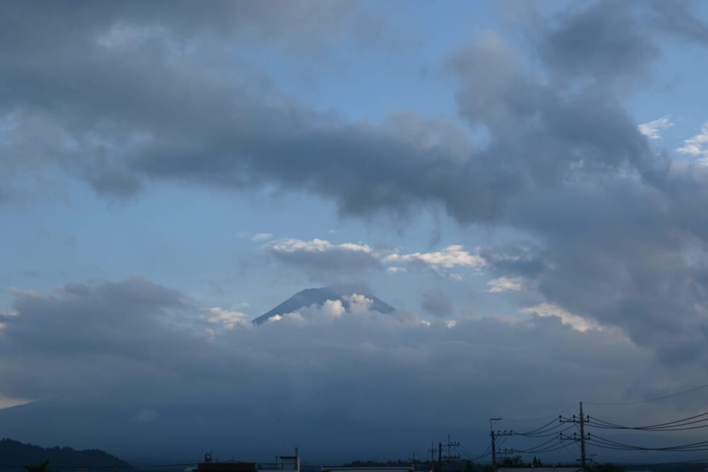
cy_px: 236
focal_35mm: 63
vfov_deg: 21.6
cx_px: 354
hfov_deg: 31.9
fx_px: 1239
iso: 100
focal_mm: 42
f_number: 6.3
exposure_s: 1/320
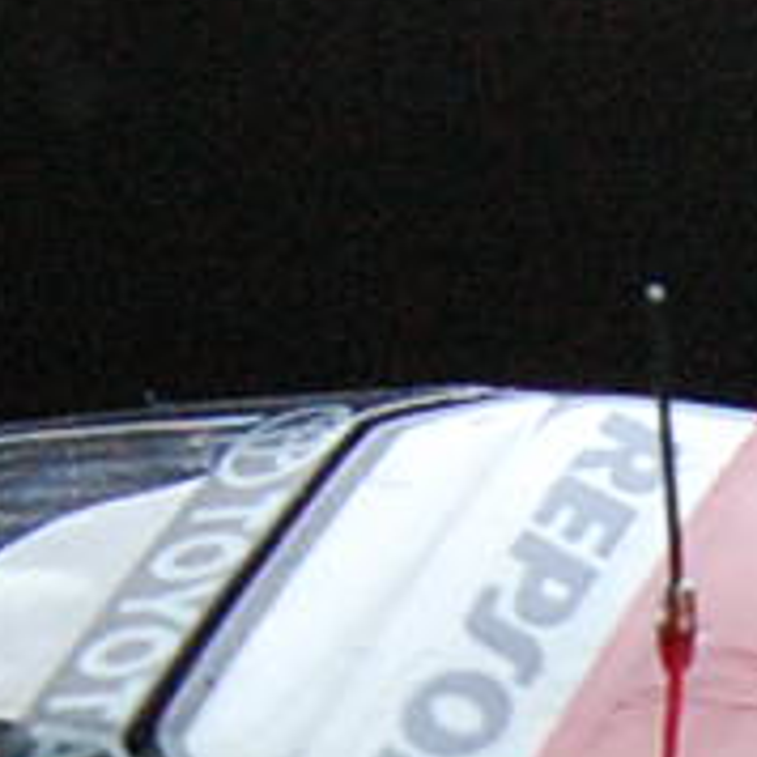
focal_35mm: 301
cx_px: 1127
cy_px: 1310
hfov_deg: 5.8
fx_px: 7447
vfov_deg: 5.7
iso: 1600
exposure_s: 1/60
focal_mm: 28
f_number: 10
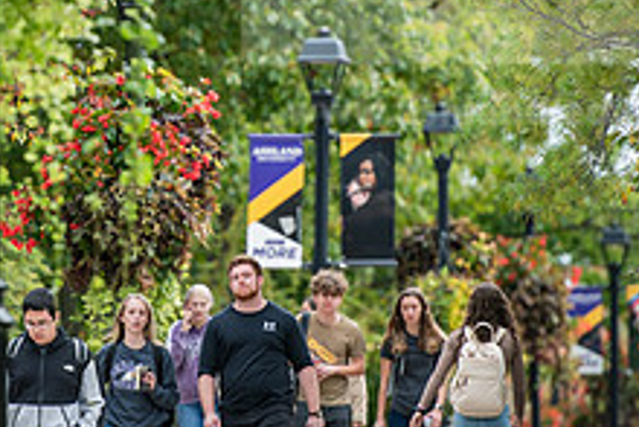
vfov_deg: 2.6
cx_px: 154
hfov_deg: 3.9
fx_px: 9378
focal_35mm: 528
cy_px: 173
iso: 100
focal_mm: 200
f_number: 3.2
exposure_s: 1/500
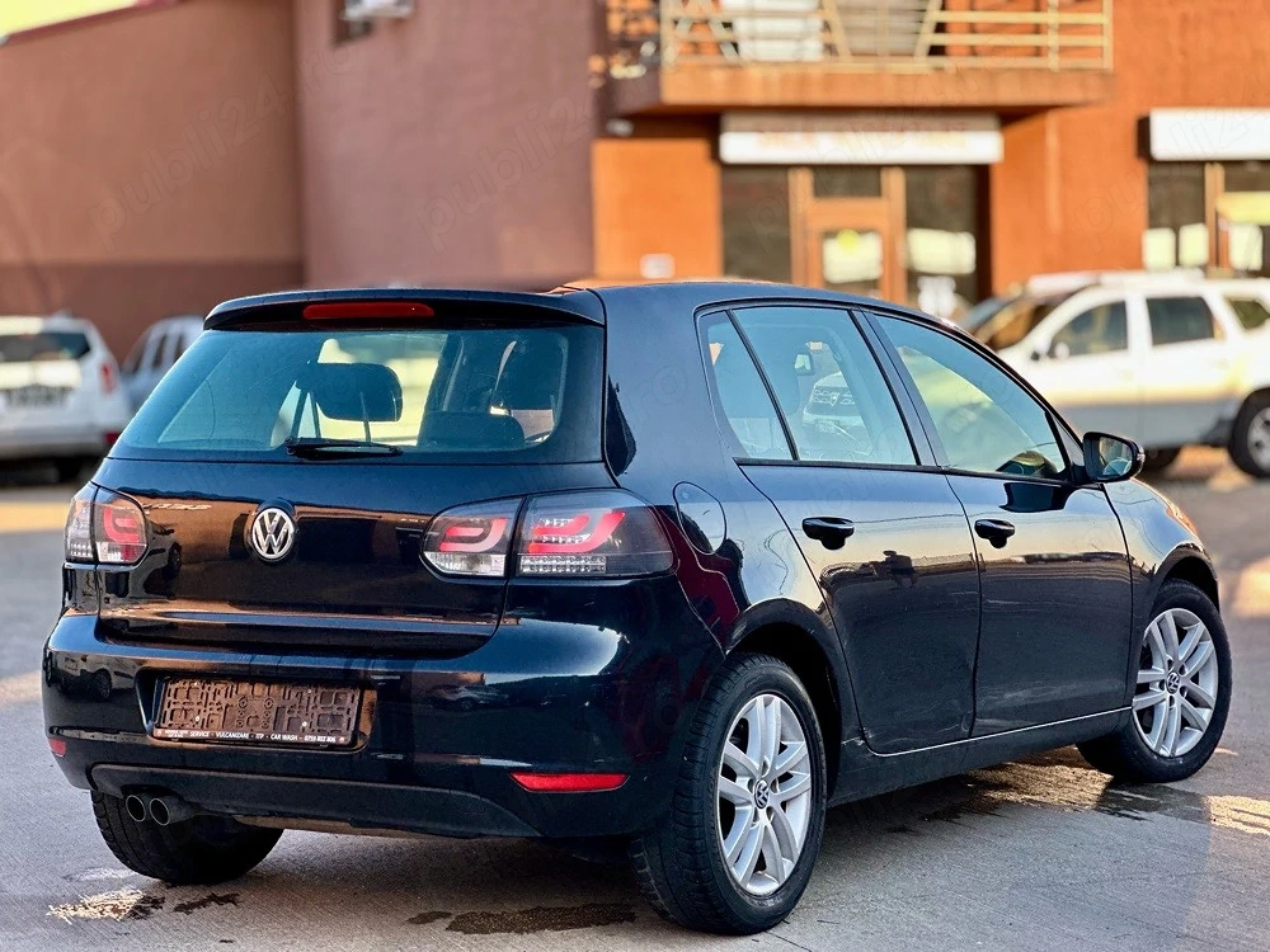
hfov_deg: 25.3
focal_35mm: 77
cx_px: 635
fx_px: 2825
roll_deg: +1.6
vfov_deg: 19.1
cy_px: 476
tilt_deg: -1.9
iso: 40
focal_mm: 9
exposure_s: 1/121
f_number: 2.8
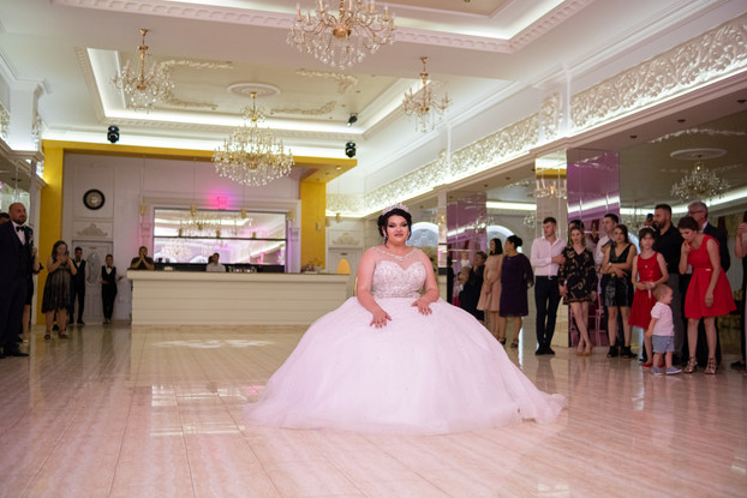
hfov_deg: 53.1
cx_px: 374
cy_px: 254
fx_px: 747
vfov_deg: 36.9
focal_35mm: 36
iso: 1250
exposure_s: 1/125
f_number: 1.8
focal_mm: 23
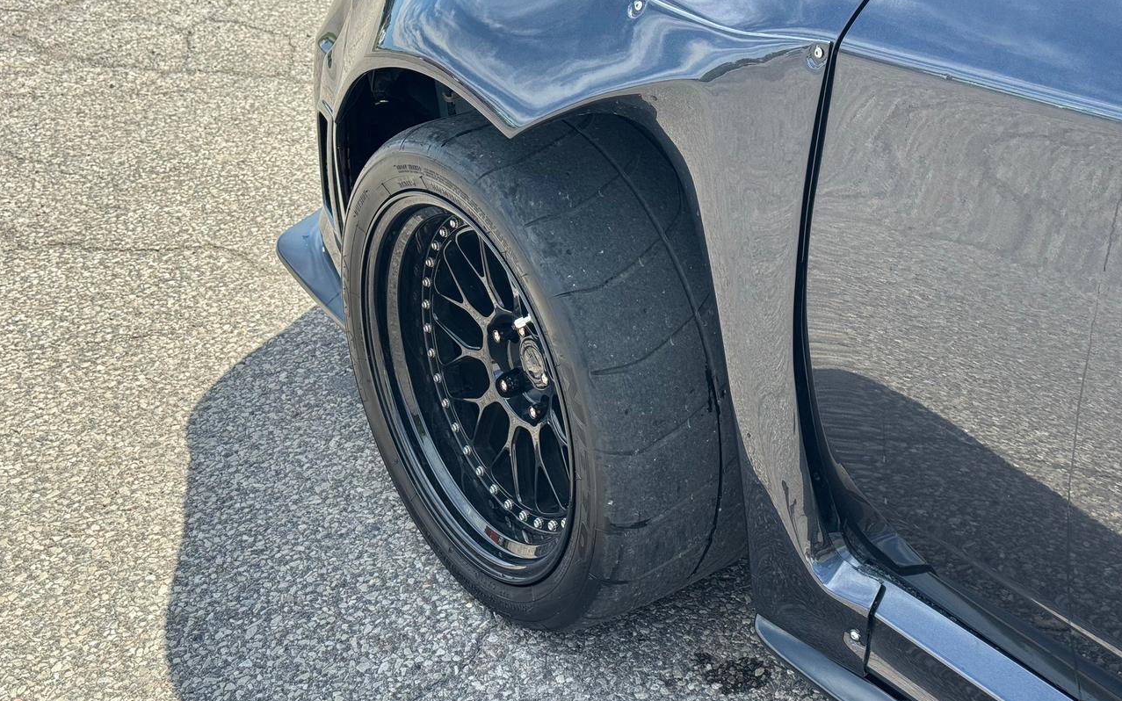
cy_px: 320
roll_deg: +2.7
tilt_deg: -25.9
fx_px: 1559
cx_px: 561
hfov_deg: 39.6
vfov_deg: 25.3
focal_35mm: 51
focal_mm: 6.76
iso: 64
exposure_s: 1/1094
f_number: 1.78
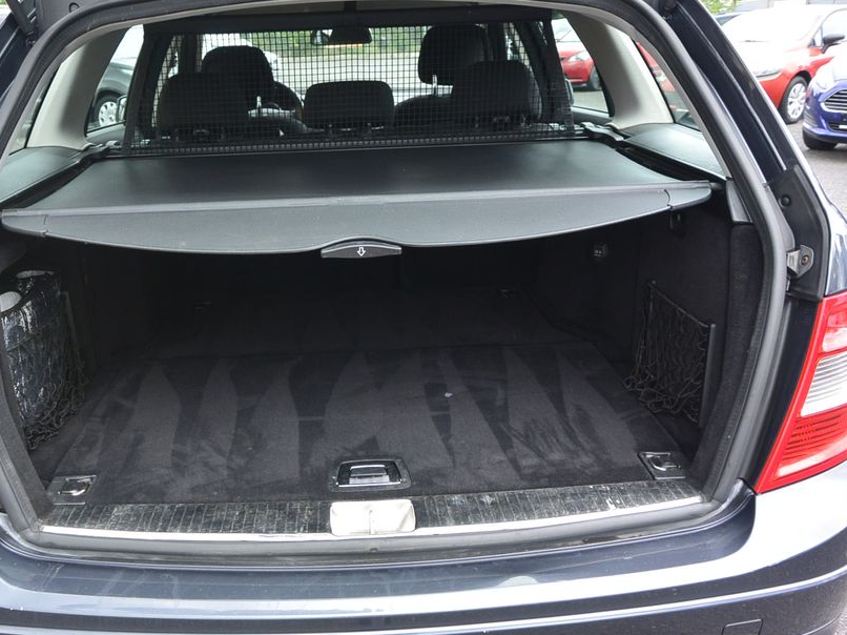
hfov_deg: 55.2
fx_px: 807
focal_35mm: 33
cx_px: 363
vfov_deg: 42.9
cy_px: 314
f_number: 4
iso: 160
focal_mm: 10
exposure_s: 1/200
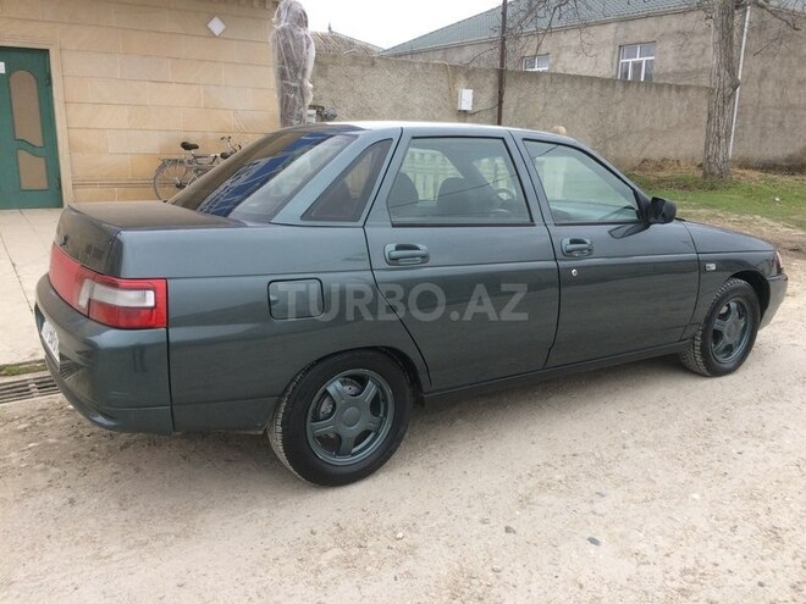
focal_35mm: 29
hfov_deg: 61.7
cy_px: 302
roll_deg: +0.4
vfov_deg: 48.2
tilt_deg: -13.1
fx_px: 675
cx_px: 403
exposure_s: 1/100
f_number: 2.2
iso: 64
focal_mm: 4.15
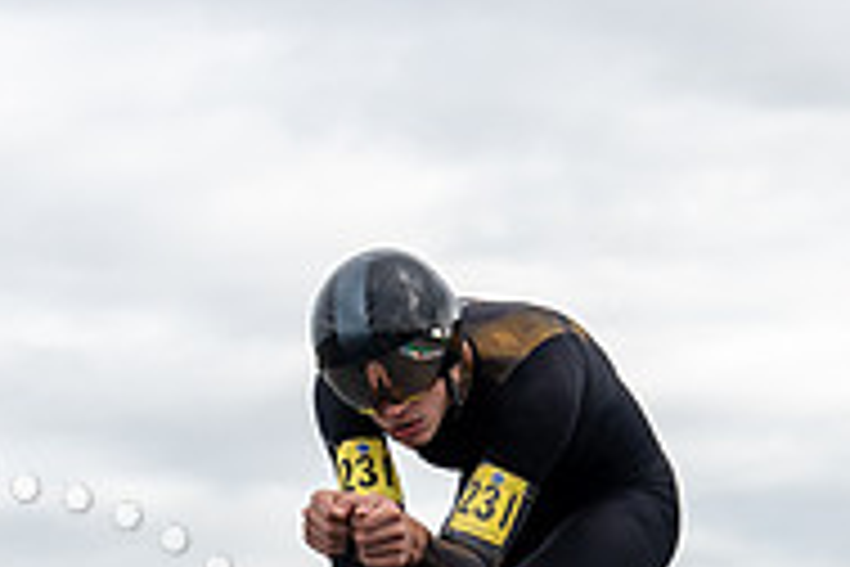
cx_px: 670
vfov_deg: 5.3
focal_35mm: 257
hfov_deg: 8.0
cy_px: 972
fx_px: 6068
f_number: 3.5
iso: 100
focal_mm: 62
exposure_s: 1/1000
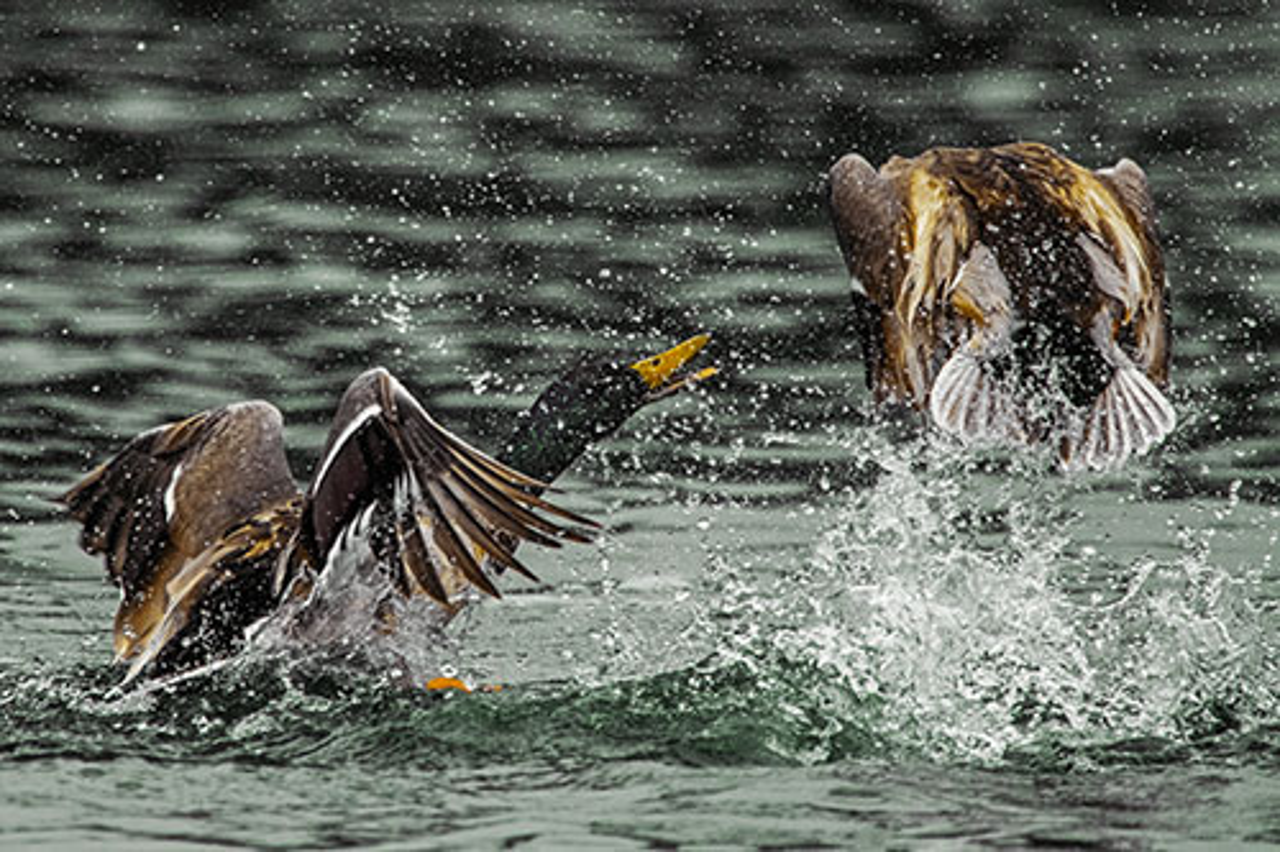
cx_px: 640
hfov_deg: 1.7
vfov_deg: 1.1
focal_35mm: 1200
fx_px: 42650
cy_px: 426
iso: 2000
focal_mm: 1200
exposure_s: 1/3200
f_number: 13
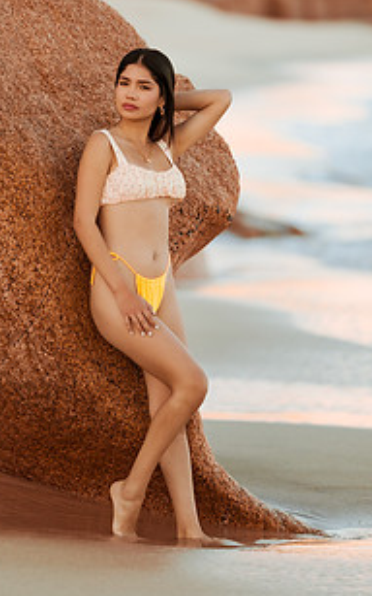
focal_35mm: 202
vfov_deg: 10.4
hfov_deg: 6.5
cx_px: 215
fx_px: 3275
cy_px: 184
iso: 100
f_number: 1.8
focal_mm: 135
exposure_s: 1/800
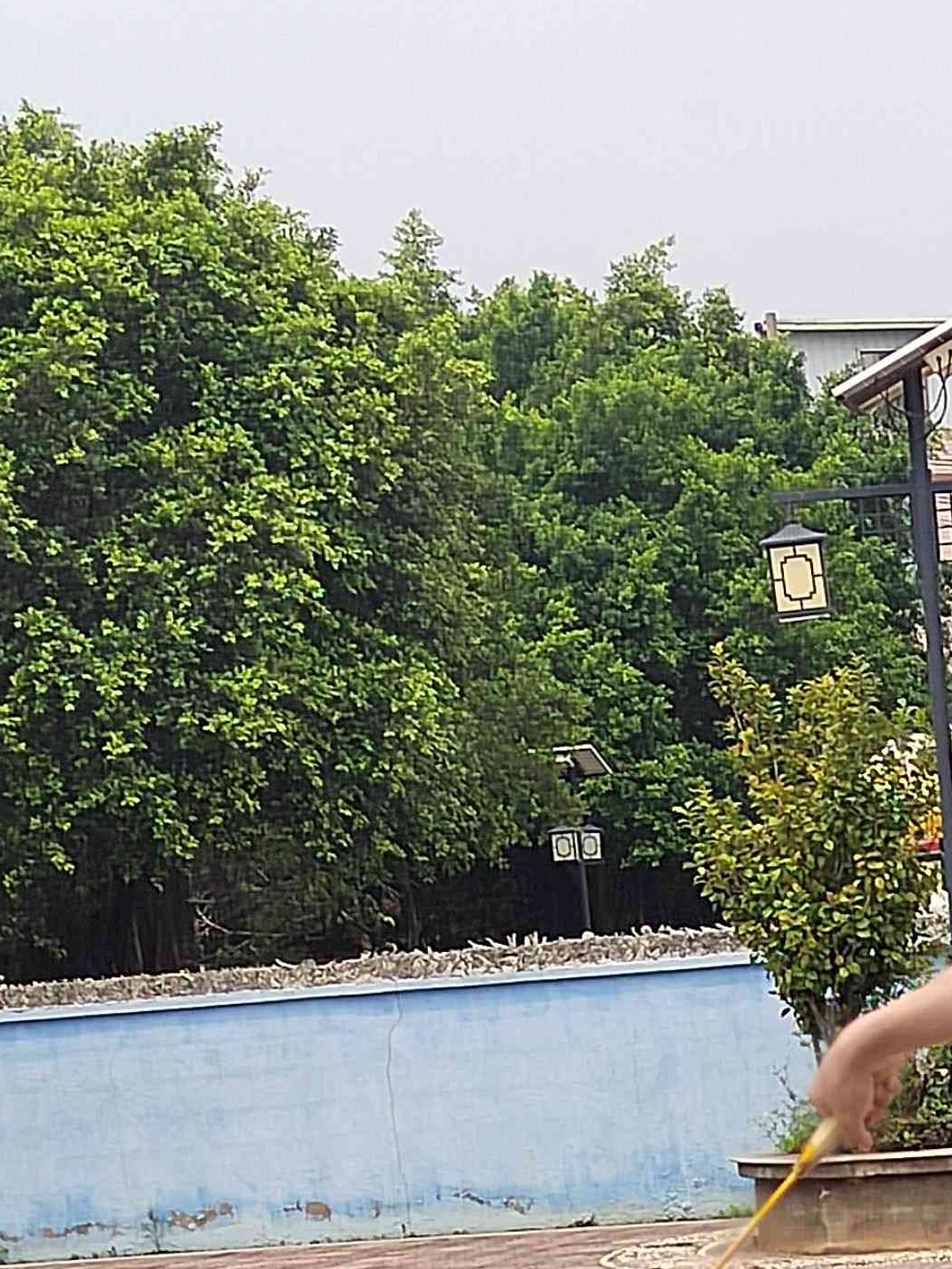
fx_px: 3996
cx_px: 1205
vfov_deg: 16.8
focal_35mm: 109
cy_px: 1720
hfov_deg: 13.2
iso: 444
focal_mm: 5.52
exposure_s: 1/2000
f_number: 1.9
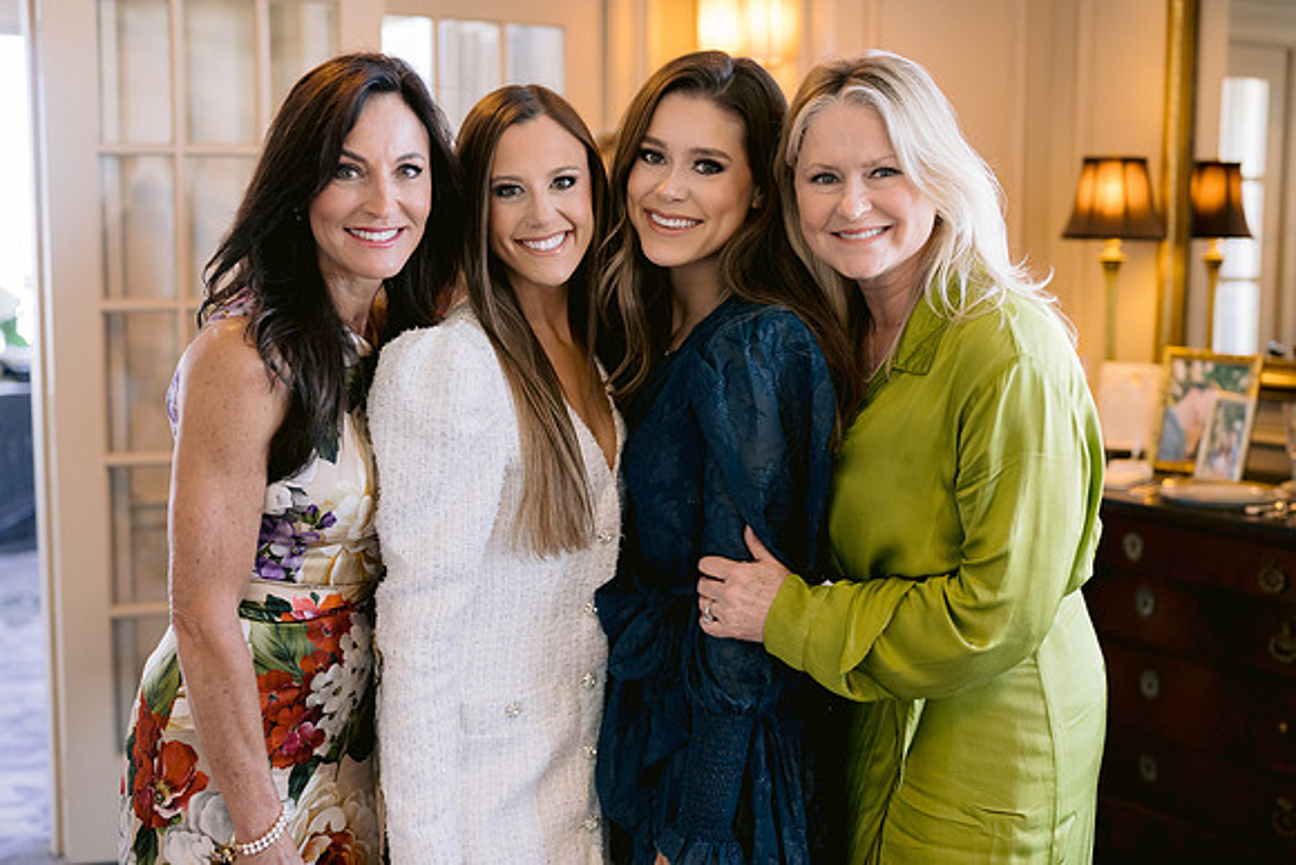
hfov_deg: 39.6
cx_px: 648
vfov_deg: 27.0
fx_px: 1800
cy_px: 432
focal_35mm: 50
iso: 800
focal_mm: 50
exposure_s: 1/125
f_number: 2.8
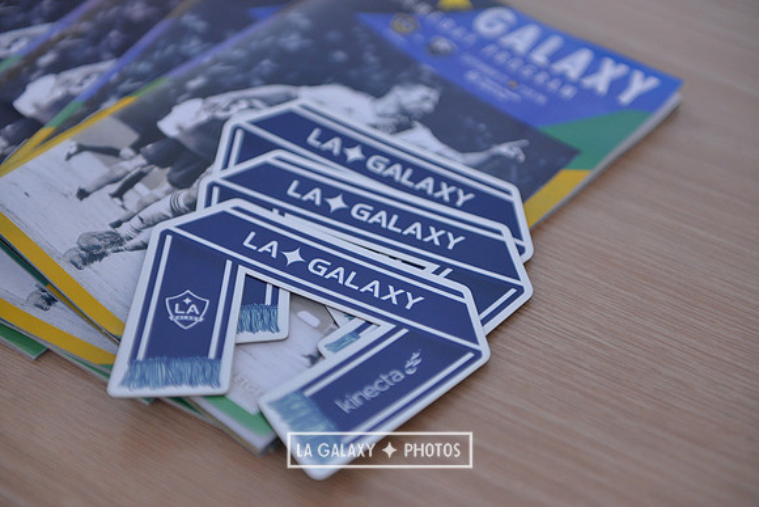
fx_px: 1476
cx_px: 380
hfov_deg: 28.8
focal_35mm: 70
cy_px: 254
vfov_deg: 19.5
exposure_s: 1/4000
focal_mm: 70
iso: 1100
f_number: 2.8
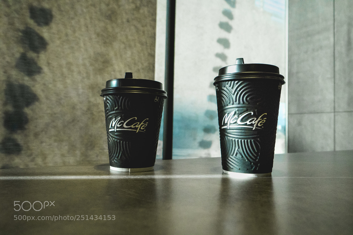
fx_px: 265
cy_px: 118
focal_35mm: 27
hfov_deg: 67.4
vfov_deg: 47.9
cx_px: 176
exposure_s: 1/4000
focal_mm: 18
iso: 6400
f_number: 5.6
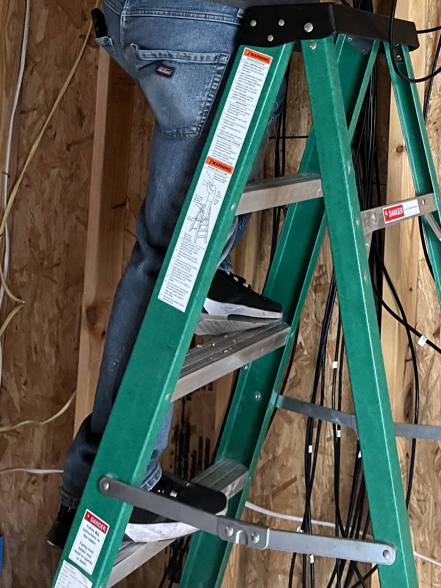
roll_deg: +1.0
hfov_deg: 27.6
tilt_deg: -0.1
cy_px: 41
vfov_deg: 35.0
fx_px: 866
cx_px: 393
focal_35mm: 51
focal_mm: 5.7
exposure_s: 1/40
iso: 640
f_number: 1.5
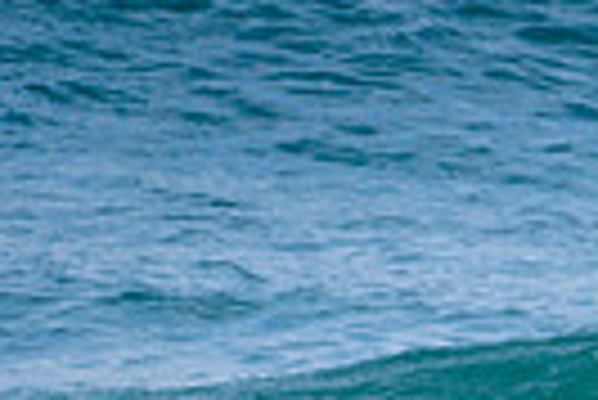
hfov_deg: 0.8
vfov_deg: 0.5
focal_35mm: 2677
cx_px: 1517
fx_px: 44516
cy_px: 507
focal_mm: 500
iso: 110
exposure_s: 1/2000
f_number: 5.6
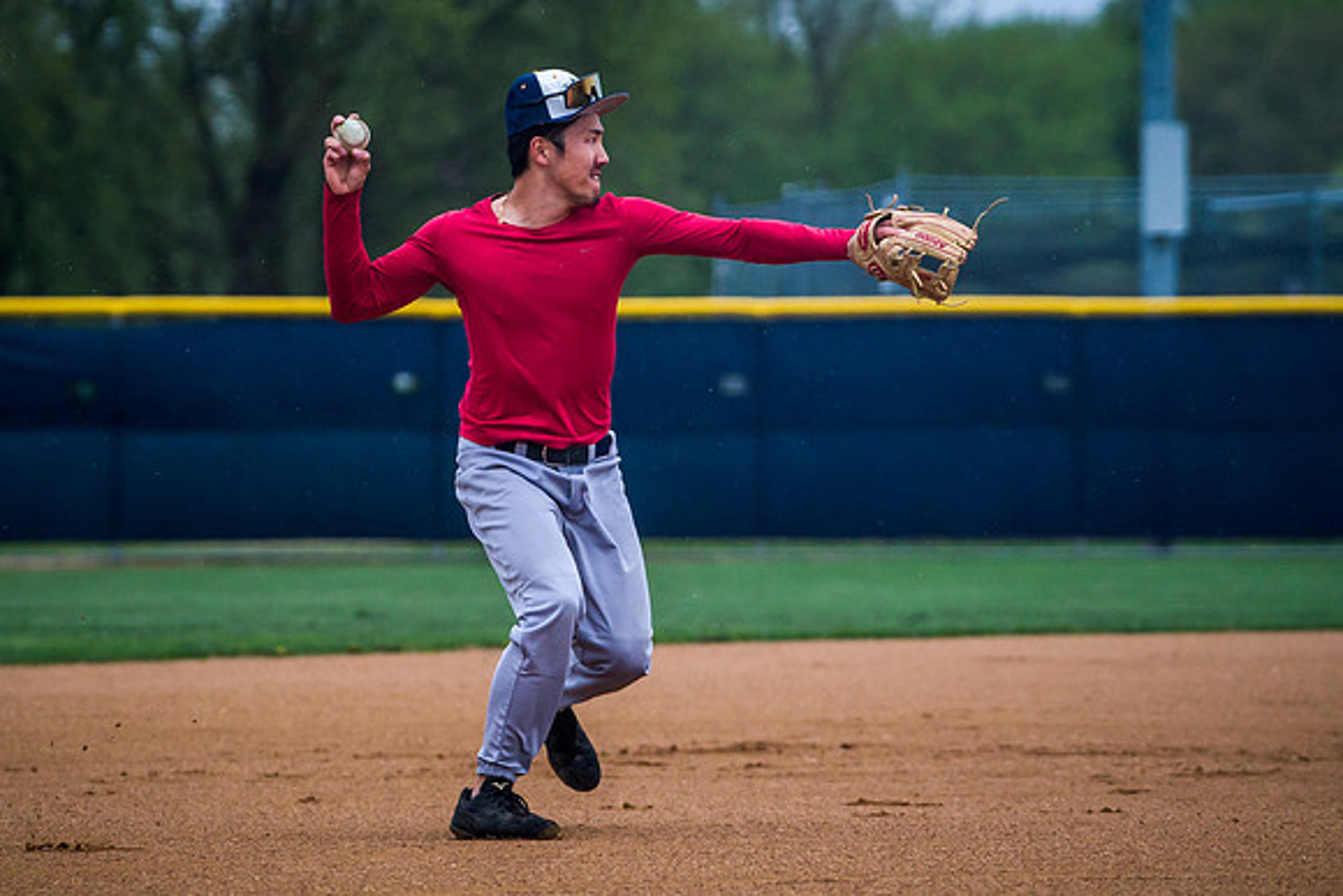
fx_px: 11948
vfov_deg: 4.3
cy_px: 275
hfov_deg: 6.4
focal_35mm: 320
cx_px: 571
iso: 1250
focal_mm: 197
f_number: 4.5
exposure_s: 1/2000
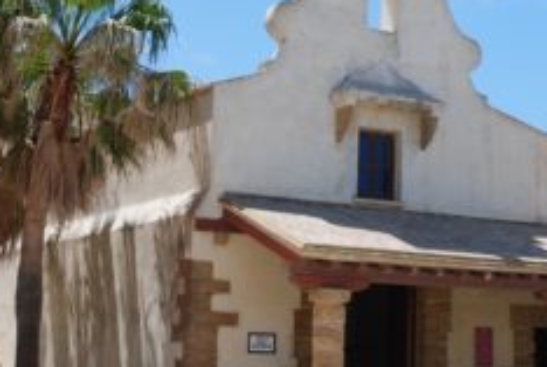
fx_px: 1417
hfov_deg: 21.6
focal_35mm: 93
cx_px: 439
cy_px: 144
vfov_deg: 14.7
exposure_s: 1/200
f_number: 7.1
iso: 100
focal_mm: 29
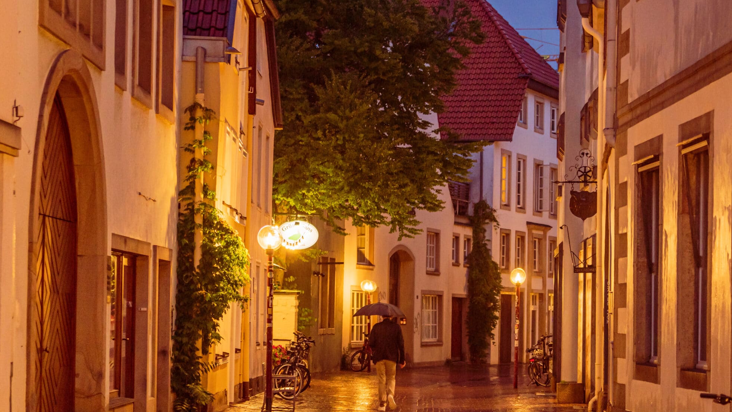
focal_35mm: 96
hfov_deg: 22.2
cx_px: 473
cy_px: 294
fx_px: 1863
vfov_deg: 12.6
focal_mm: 70
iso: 800
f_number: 4
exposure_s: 1/30
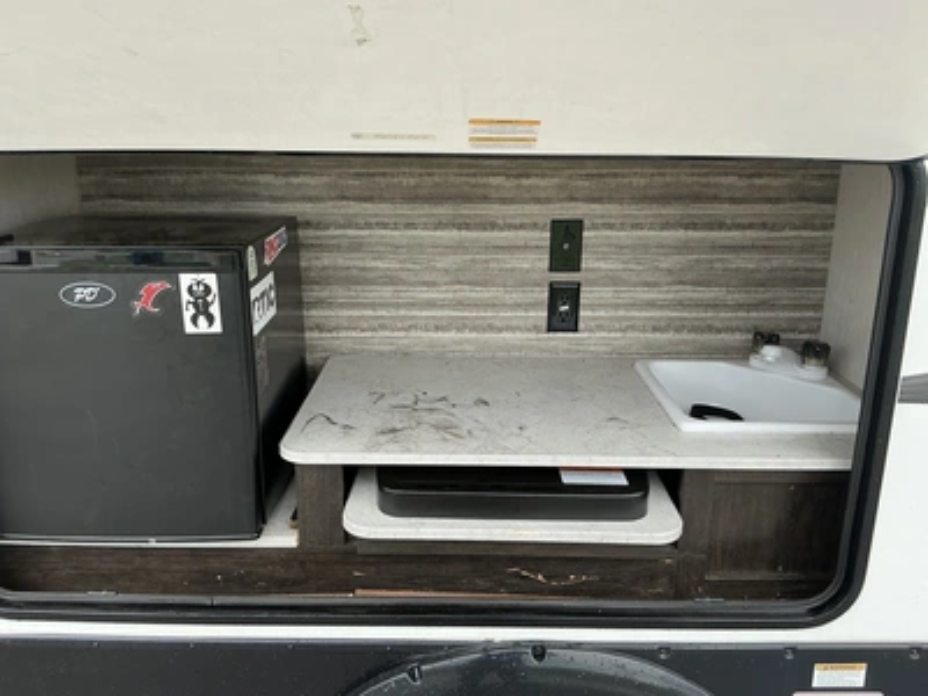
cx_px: 464
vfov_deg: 49.7
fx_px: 751
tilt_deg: -15.3
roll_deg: -1.3
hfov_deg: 63.4
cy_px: 348
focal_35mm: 28
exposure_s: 1/209
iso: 20
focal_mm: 3
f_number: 1.8
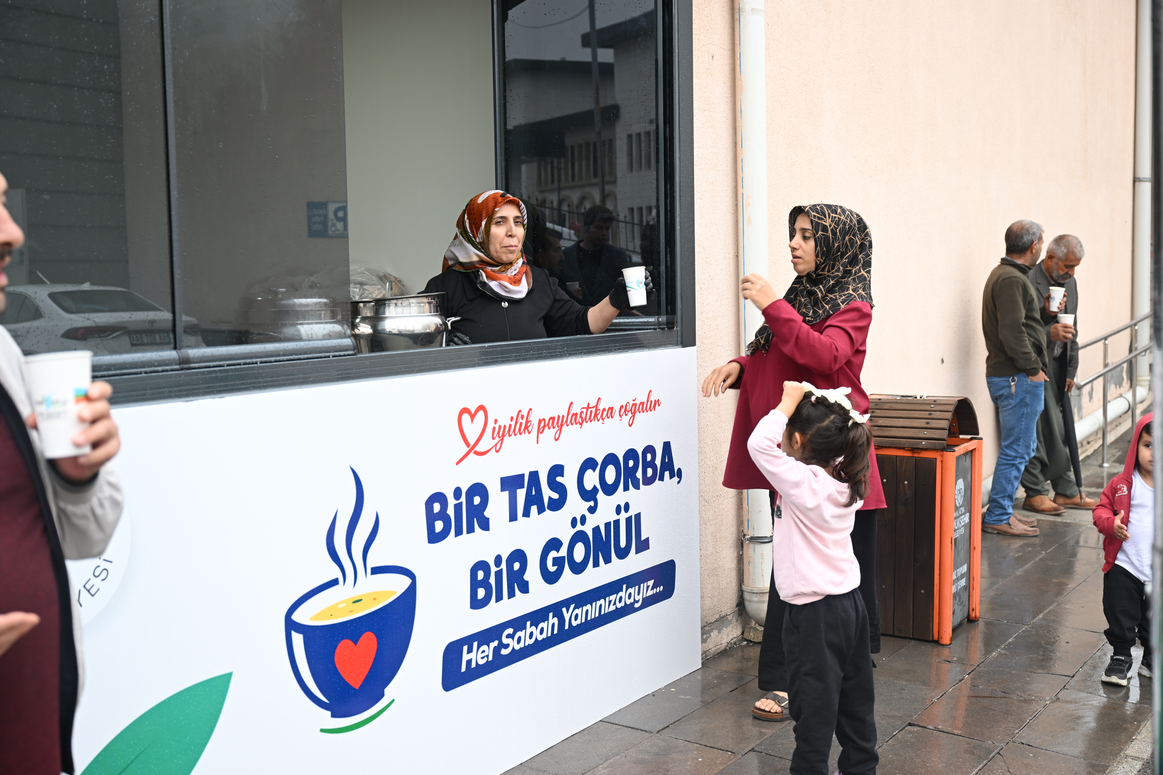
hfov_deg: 48.5
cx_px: 582
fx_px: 1292
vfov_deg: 33.4
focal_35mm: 40
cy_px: 388
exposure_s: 1/160
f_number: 3.5
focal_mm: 40
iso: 320
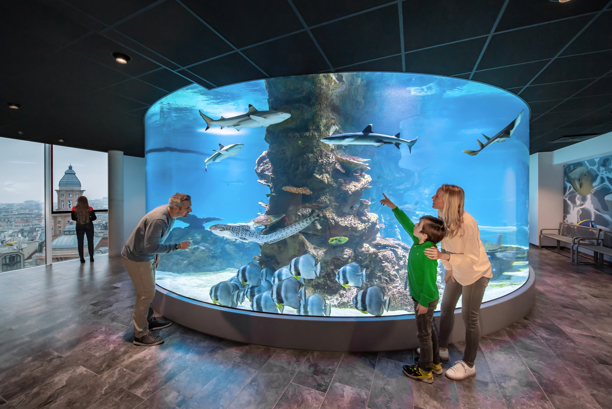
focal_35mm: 14
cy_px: 204
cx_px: 306
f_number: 8
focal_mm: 14
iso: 3200
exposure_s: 1/250
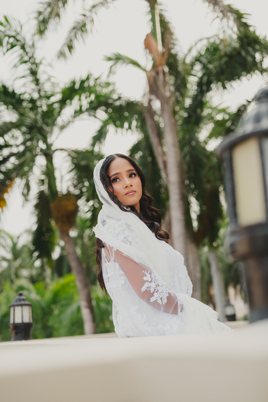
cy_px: 201
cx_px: 134
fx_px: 558
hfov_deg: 27.0
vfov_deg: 39.6
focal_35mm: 50
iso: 200
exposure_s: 1/500
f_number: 2.8
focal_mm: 50
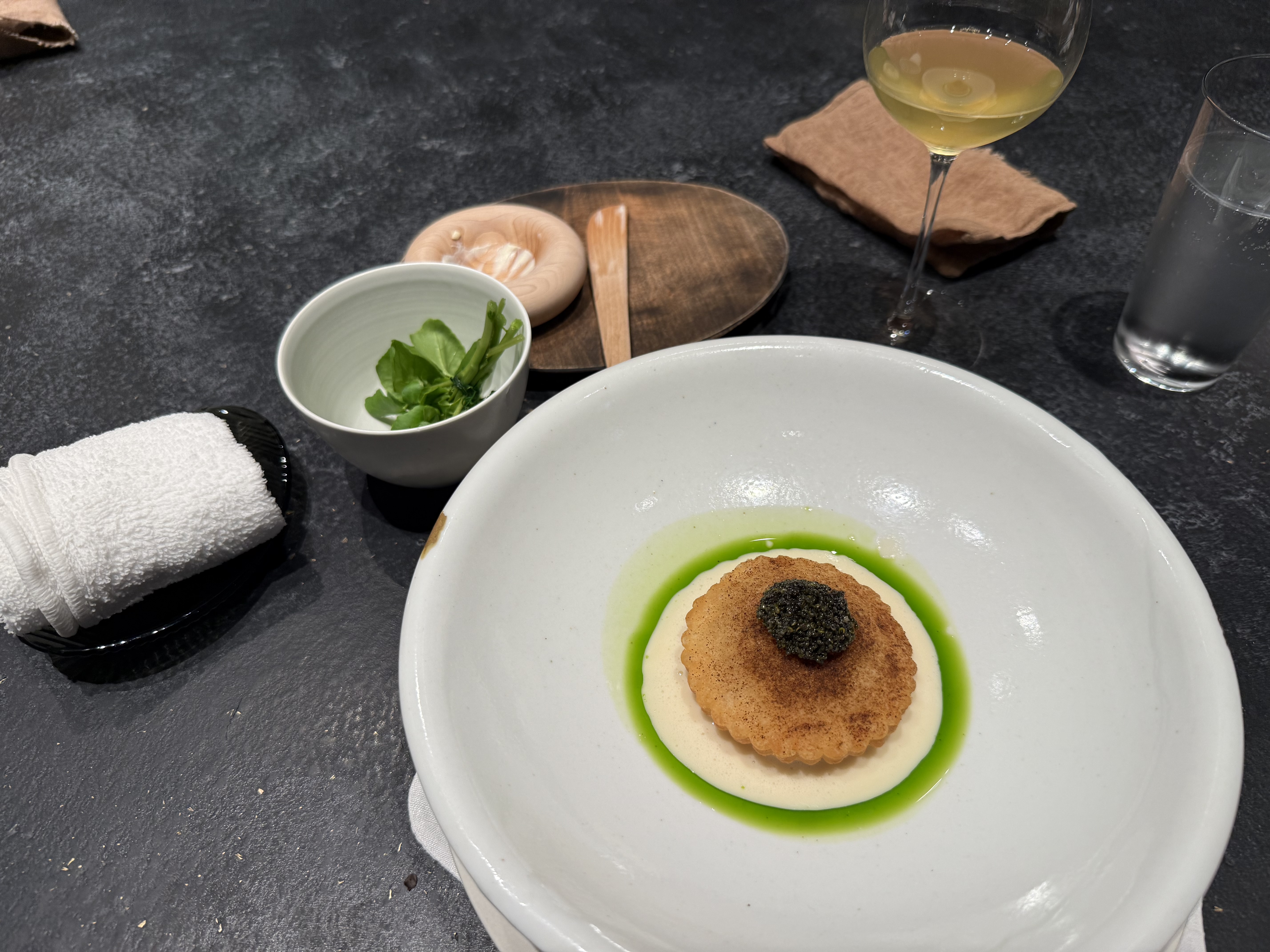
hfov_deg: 71.6
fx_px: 881
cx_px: 635
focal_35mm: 24
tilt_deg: -49.0
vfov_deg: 56.8
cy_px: 476
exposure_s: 1/100
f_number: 1.78
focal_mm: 6.76
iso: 100
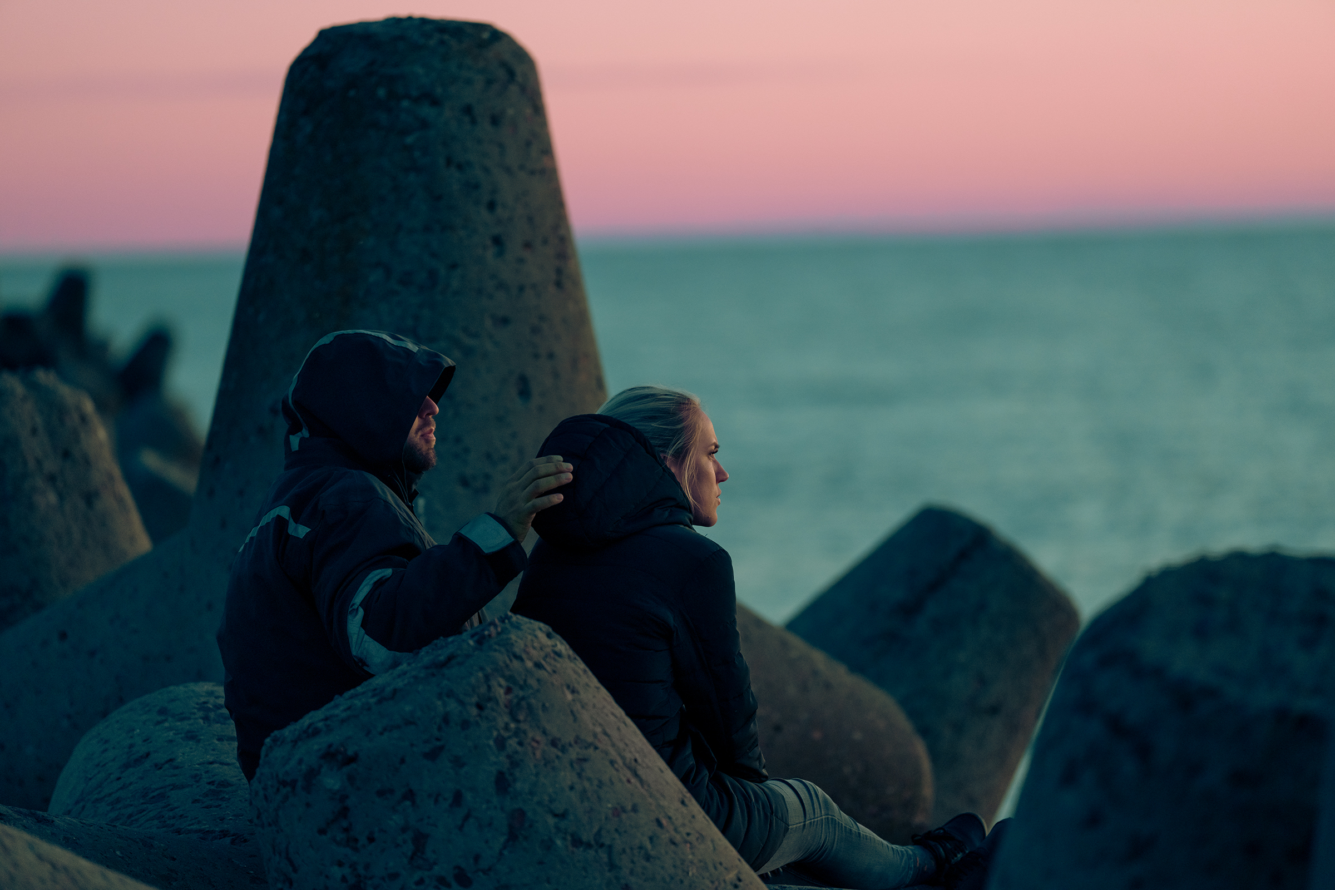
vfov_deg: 7.0
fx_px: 7305
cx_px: 668
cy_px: 445
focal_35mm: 197
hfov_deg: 10.4
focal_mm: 197
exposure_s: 1/250
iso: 1250
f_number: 2.8
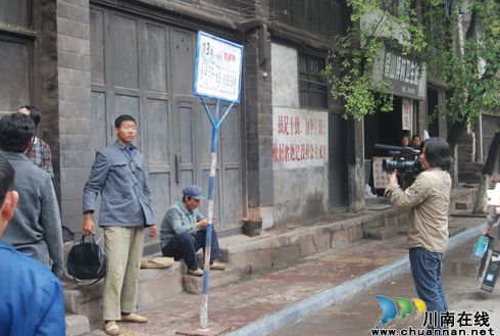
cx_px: 248
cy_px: 170
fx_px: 724
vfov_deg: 26.1
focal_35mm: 52
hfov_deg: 38.1
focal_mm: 34
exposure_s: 1/30
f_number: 9
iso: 200
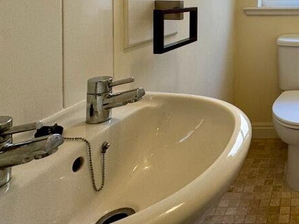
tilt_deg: -0.5
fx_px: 276
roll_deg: -0.1
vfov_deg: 39.3
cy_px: 3
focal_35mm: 32
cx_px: 312
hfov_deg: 45.7
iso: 100
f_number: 2.2
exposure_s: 1/100
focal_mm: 2.22
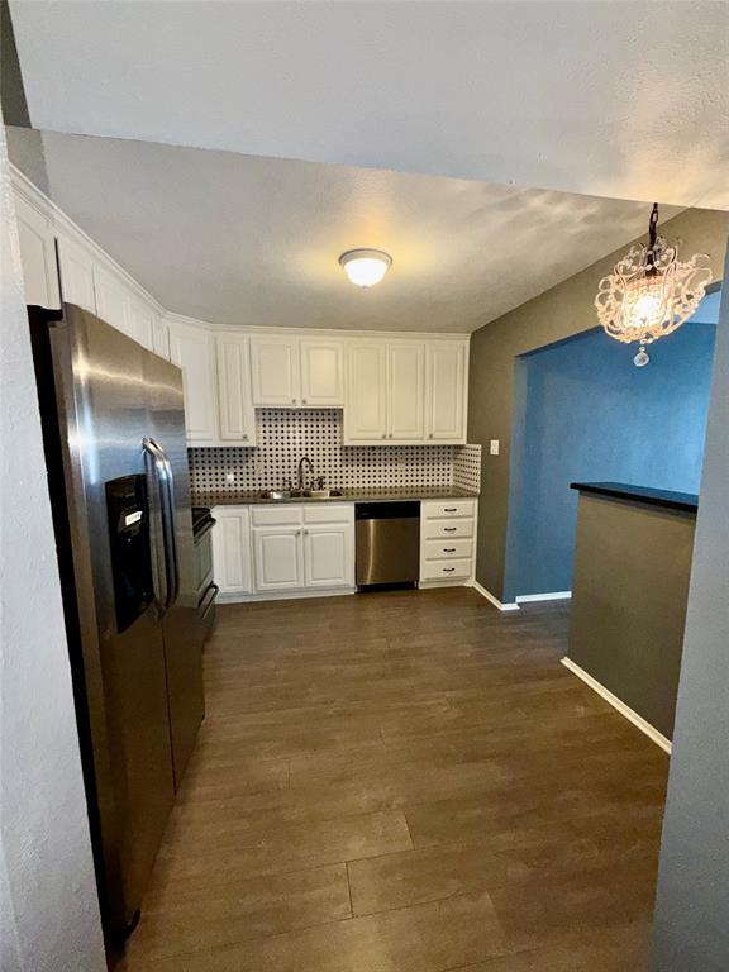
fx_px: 393
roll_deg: +0.2
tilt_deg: -6.8
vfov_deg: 102.1
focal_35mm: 14
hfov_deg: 85.7
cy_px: 486
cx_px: 364
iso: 125
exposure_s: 1/60
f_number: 2.2
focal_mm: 2.22
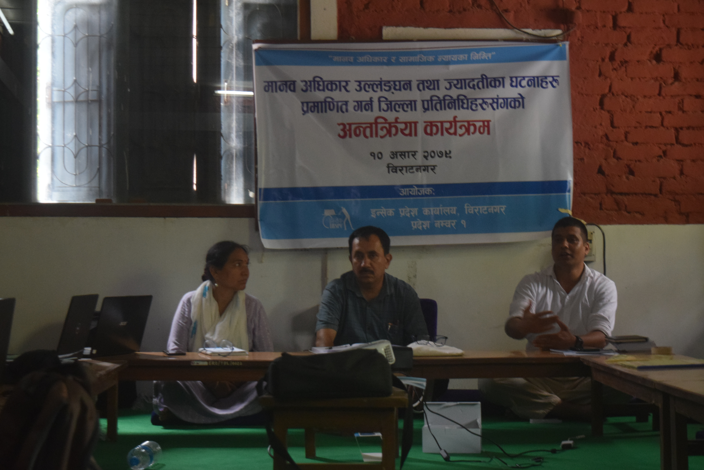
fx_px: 1408
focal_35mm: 72
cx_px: 352
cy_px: 235
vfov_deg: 18.9
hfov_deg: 28.1
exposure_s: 1/60
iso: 2200
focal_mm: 48
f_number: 5.3
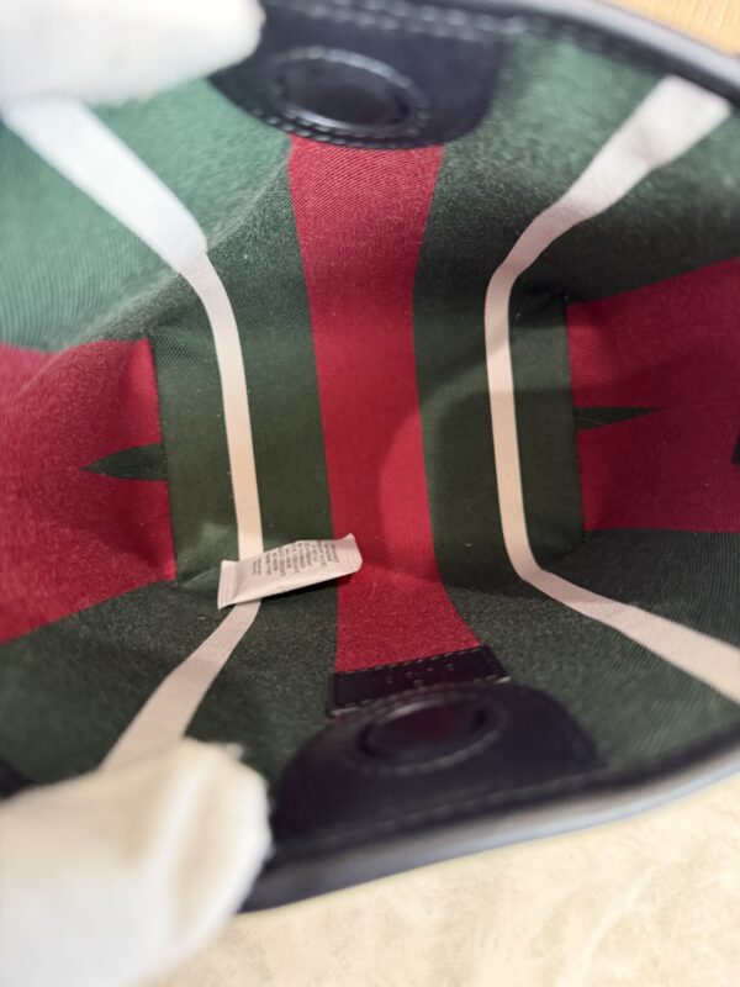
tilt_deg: -54.9
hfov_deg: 56.8
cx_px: 370
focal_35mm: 24
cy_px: 494
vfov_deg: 71.6
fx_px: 684
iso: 400
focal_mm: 6.76
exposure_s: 1/60
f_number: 1.78
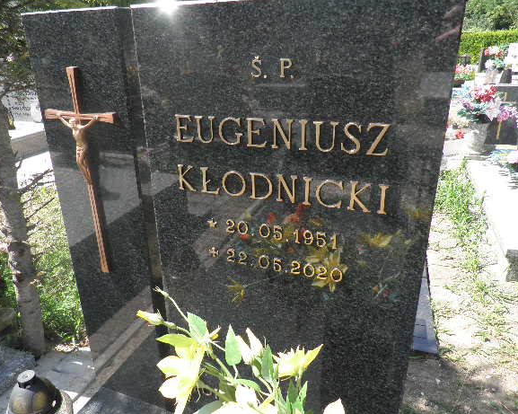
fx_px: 398
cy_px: 200
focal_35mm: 26
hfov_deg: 66.0
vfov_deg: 54.9
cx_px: 241
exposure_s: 1/320
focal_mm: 4.3
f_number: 3.3
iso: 64
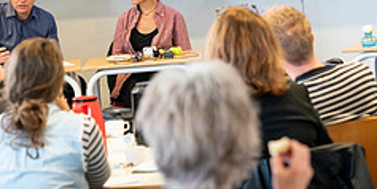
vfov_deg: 6.0
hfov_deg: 11.9
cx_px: 179
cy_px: 151
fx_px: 1813
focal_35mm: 186
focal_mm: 70
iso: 2500
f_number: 2.8
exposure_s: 1/125
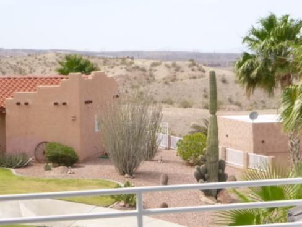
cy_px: 165
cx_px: 197
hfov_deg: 17.4
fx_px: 987
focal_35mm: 113
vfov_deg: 13.1
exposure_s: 1/320
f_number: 5
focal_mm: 9.7
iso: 100
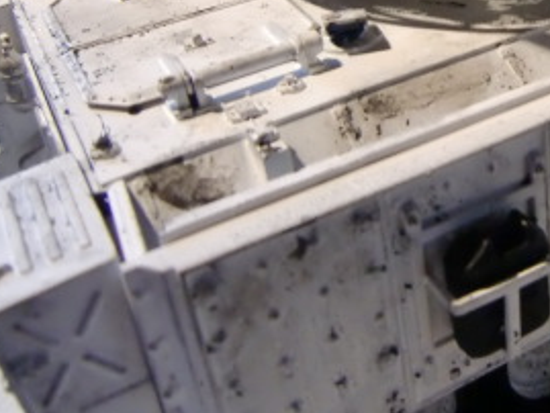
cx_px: 528
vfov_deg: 24.7
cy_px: 20
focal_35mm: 57
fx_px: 906
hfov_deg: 31.6
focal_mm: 4.3
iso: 320
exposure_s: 1/60
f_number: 3.2
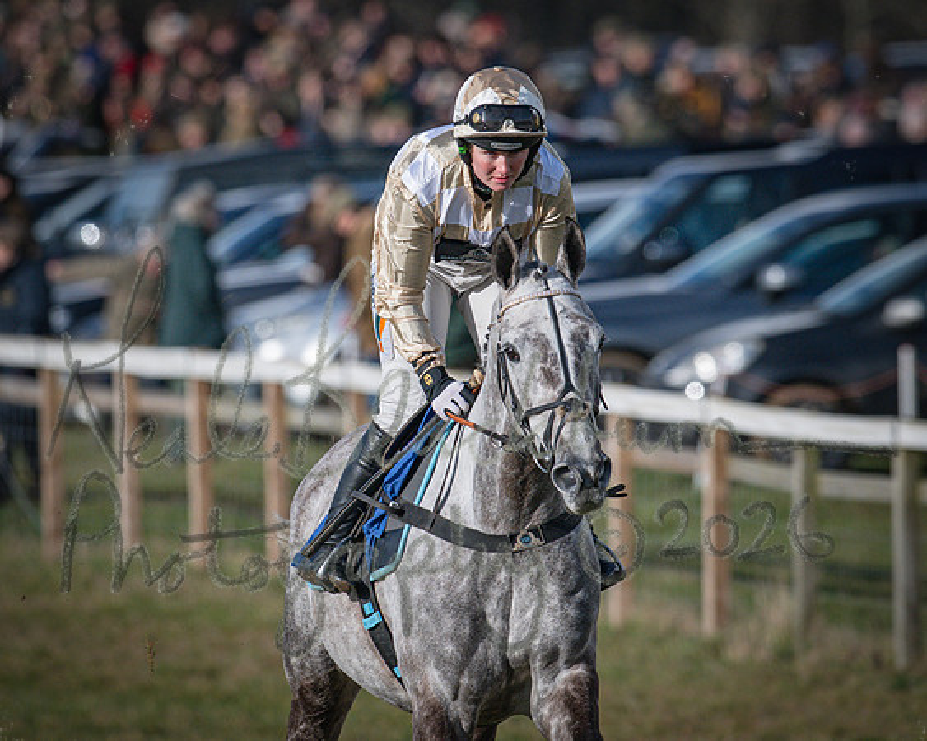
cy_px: 275
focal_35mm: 851
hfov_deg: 2.3
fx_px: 23335
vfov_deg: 1.8
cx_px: 415
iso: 400
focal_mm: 400
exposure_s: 1/4000
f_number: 5
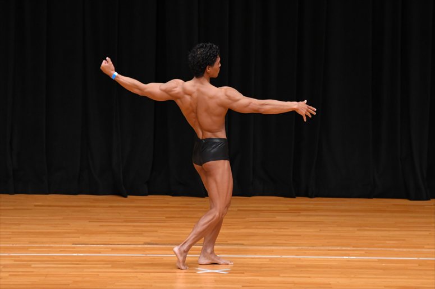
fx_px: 3261
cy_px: 144
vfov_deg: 5.1
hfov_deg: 7.6
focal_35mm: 270
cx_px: 218
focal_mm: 180
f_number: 5.6
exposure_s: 1/400
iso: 3200
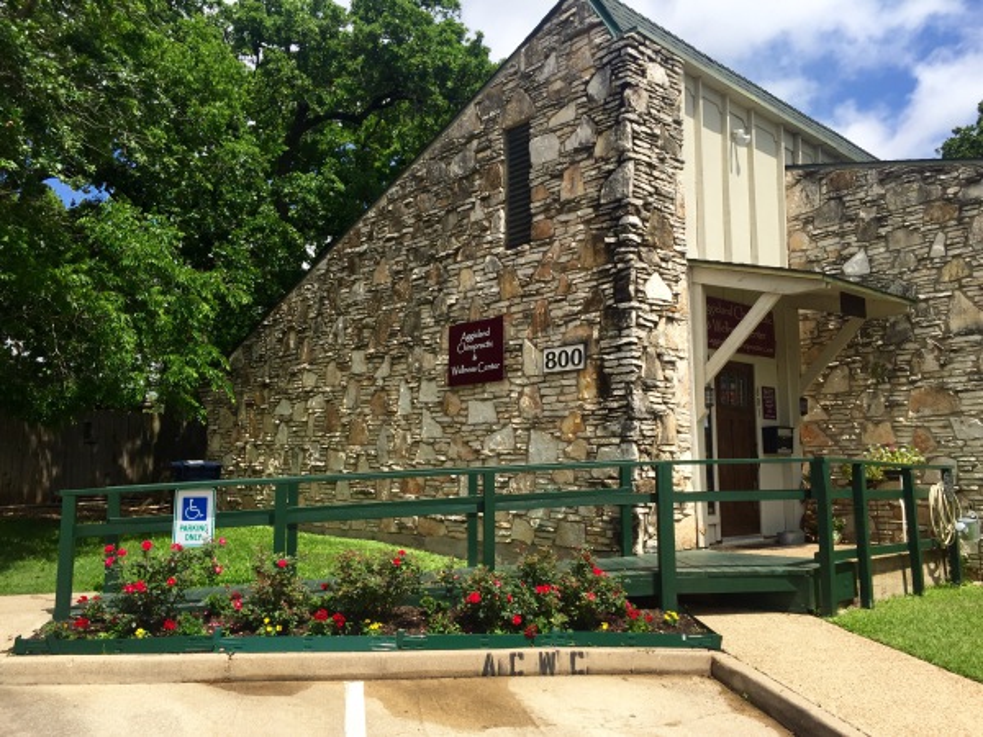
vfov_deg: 48.2
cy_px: 368
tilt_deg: +7.8
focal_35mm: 29
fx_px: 824
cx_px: 492
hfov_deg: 61.7
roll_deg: -1.2
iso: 32
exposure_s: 1/1883
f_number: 2.2
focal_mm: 4.15
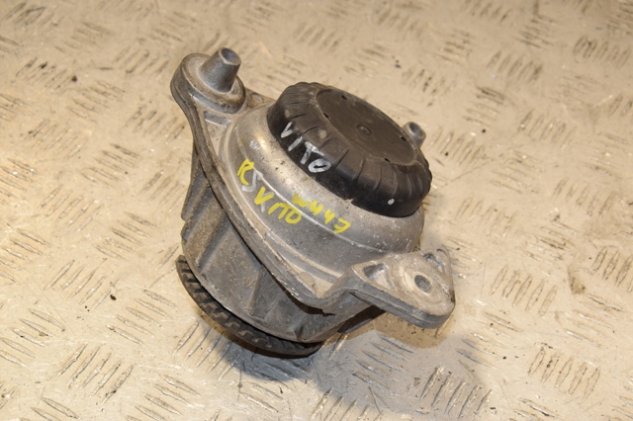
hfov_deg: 28.1
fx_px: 1265
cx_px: 316
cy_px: 210
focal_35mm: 72
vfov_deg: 18.9
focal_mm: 48
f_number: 8
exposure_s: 1/200
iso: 800
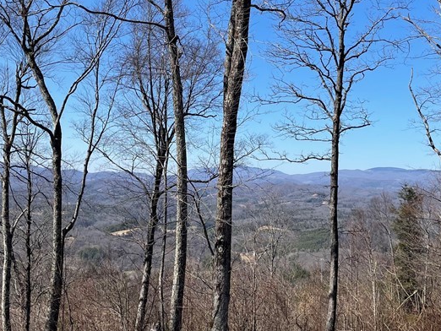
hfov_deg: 37.5
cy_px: 141
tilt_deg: +3.9
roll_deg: -1.4
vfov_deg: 28.5
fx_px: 650
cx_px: 232
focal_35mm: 51
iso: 32
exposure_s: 1/2959
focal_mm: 4.2
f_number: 1.6
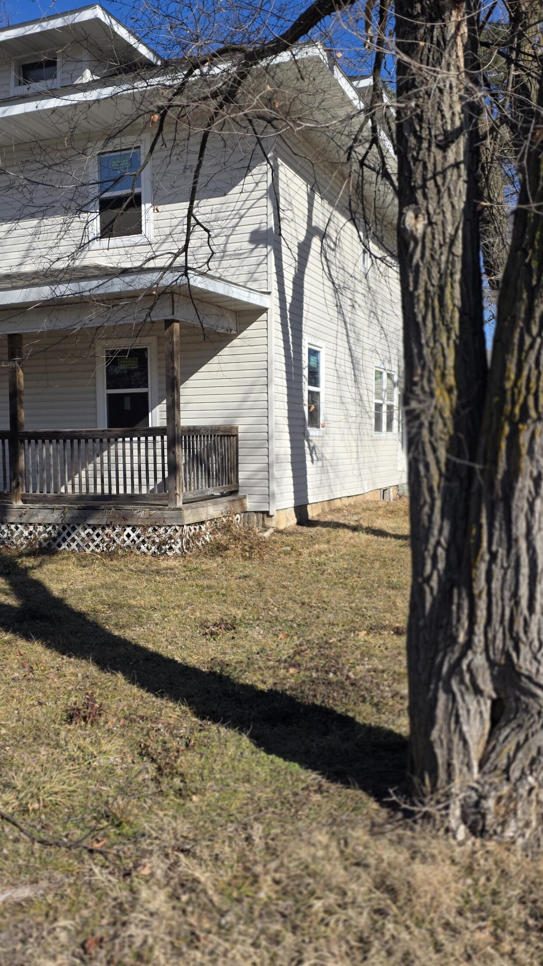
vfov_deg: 58.0
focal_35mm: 34
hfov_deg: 34.5
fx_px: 870
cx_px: 216
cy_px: 484
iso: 80
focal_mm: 6.25
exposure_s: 1/6150
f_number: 1.7
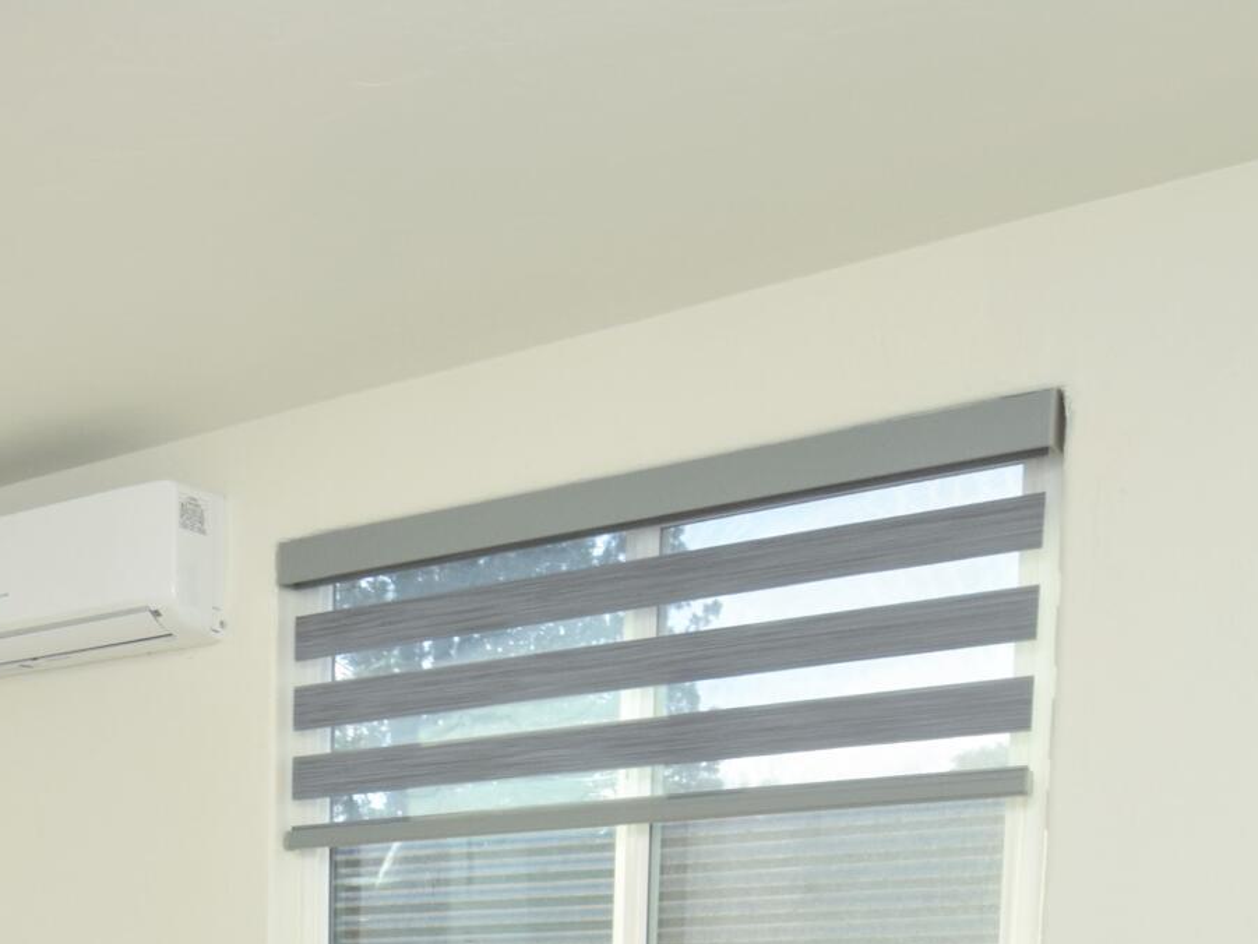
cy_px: 1274
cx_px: -28
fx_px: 1745
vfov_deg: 25.4
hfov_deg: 35.5
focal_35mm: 48
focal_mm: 10
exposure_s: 1/200
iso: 400
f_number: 9
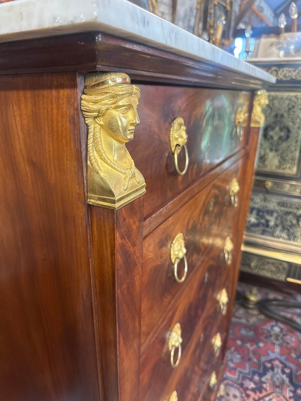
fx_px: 278
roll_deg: -0.5
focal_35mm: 24
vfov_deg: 71.6
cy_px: 200
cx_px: 150
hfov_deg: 56.8
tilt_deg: -19.9
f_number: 1.78
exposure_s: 1/50
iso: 320
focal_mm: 6.76
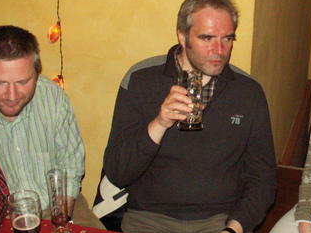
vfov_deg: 20.4
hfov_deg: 25.9
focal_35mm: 72
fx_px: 647
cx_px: 298
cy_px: 130
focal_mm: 5.86
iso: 160
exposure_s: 1/40
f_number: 2.8
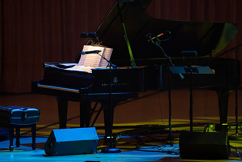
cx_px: 121
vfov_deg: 3.4
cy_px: 81
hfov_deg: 5.2
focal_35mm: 400
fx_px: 2689
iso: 2000
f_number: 5.6
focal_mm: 400
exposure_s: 1/200
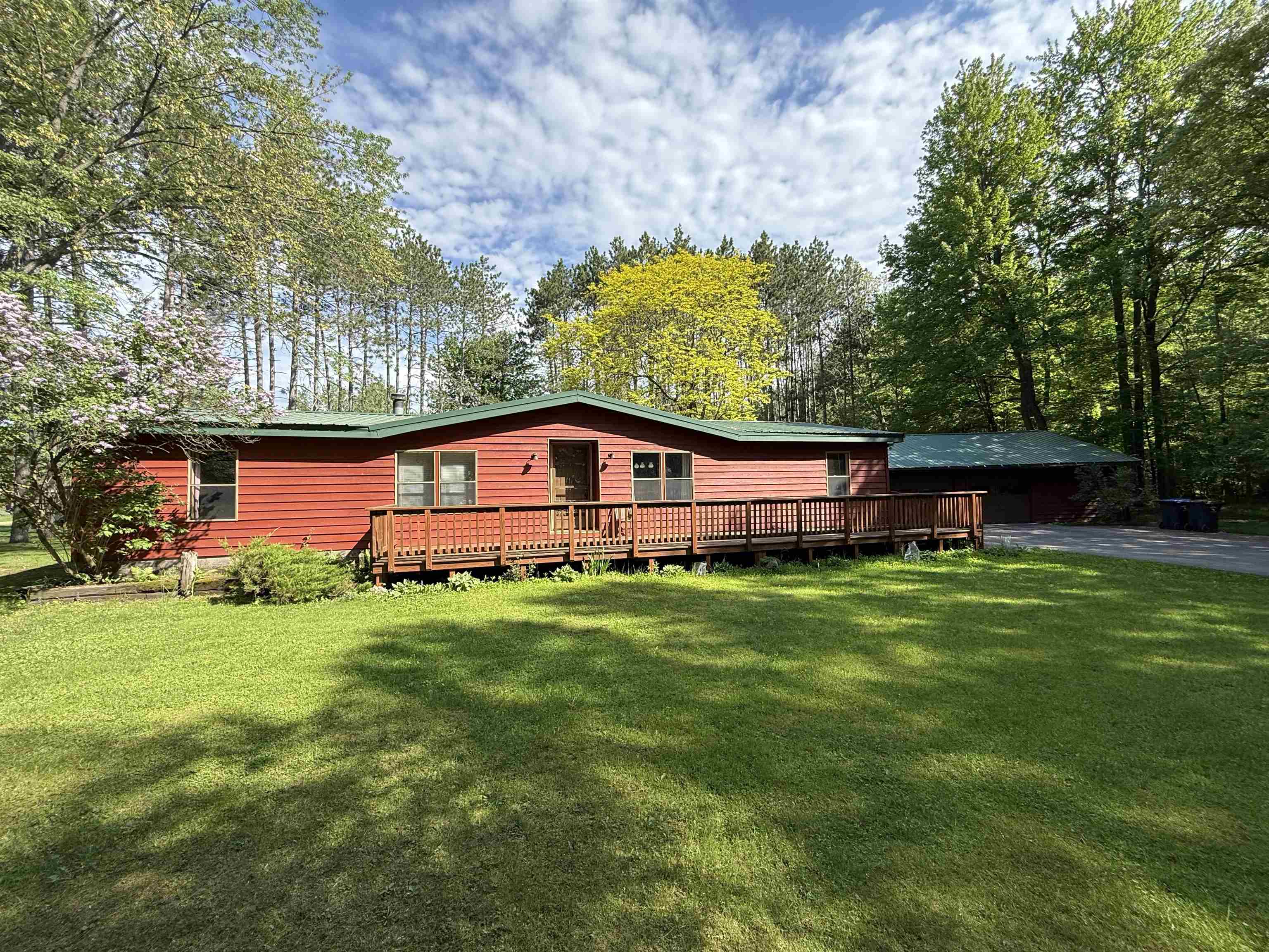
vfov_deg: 85.7
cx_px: 634
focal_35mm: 14
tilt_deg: +2.3
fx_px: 513
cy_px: 476
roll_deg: +1.4
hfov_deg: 102.1
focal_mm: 2.22
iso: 64
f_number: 2.2
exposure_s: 1/820
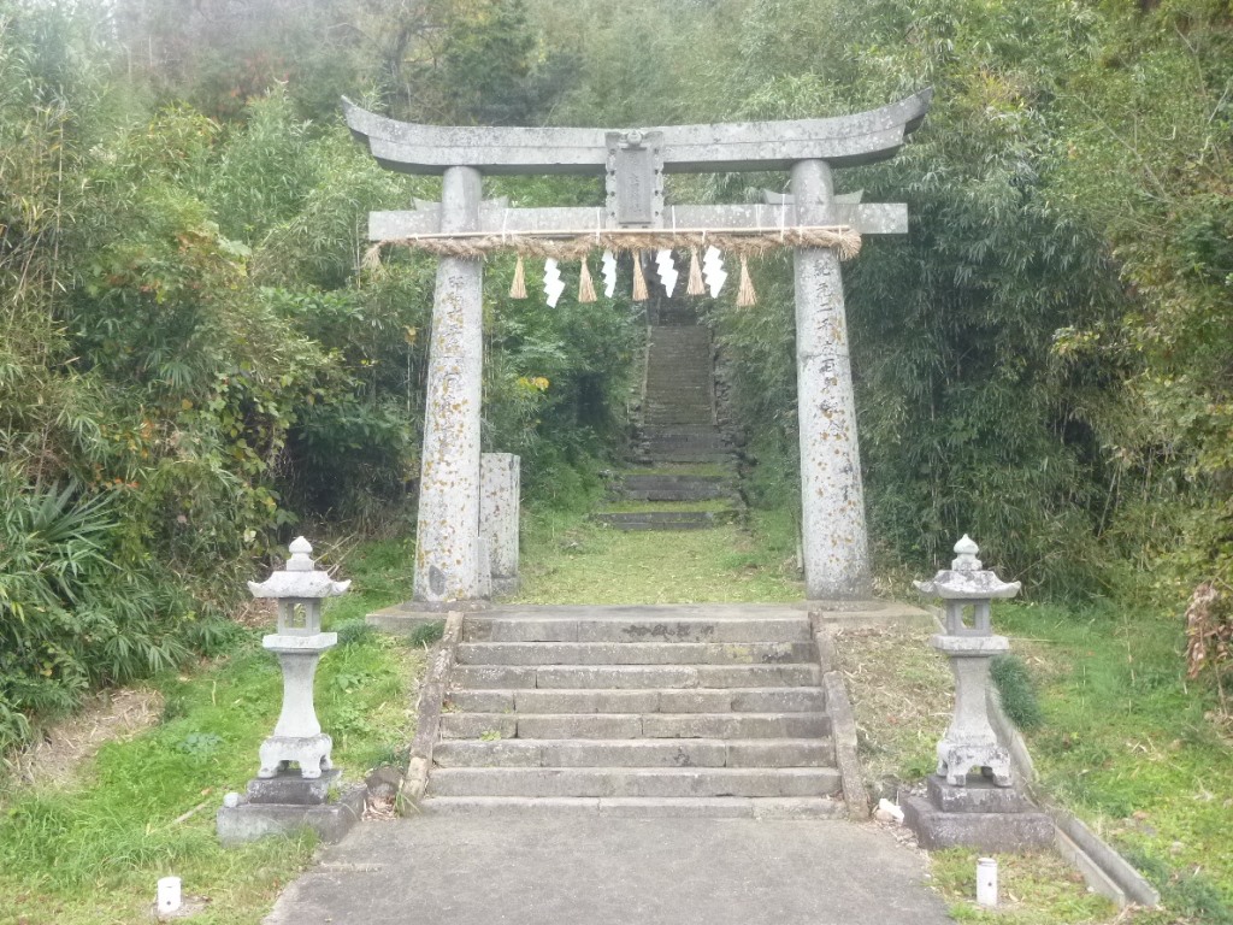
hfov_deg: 55.4
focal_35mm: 33
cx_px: 616
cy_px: 462
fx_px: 1175
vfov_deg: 42.9
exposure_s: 1/60
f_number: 4.3
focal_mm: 5.9
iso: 200
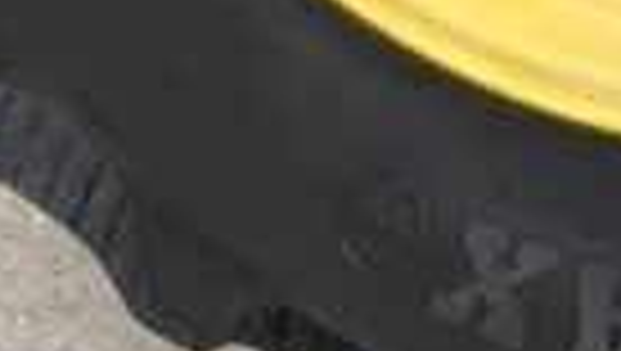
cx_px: 1098
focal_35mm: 234
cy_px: -810
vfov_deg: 4.9
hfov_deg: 8.8
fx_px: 3858
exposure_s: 1/1786
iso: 16
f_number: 1.8
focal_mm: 3
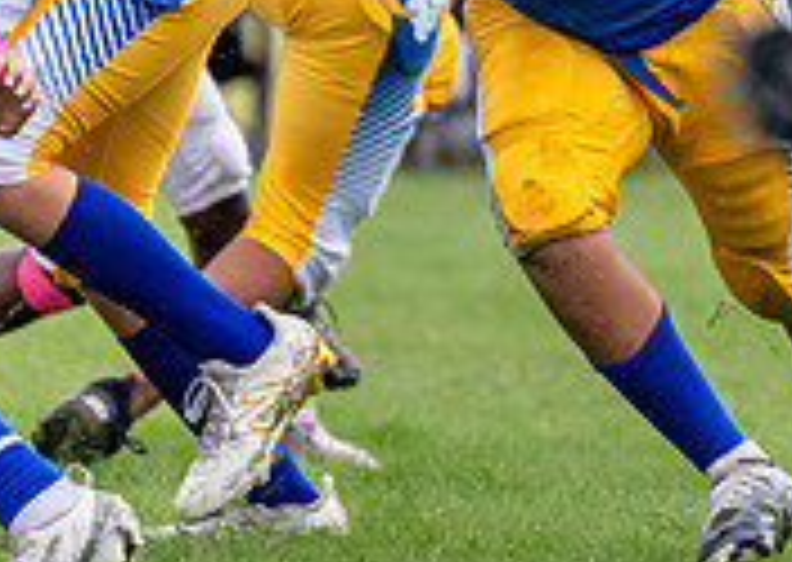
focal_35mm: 1187
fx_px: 26649
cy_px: -237
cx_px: 405
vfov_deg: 1.2
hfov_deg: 1.7
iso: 400
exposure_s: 1/1600
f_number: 2.8
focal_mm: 200
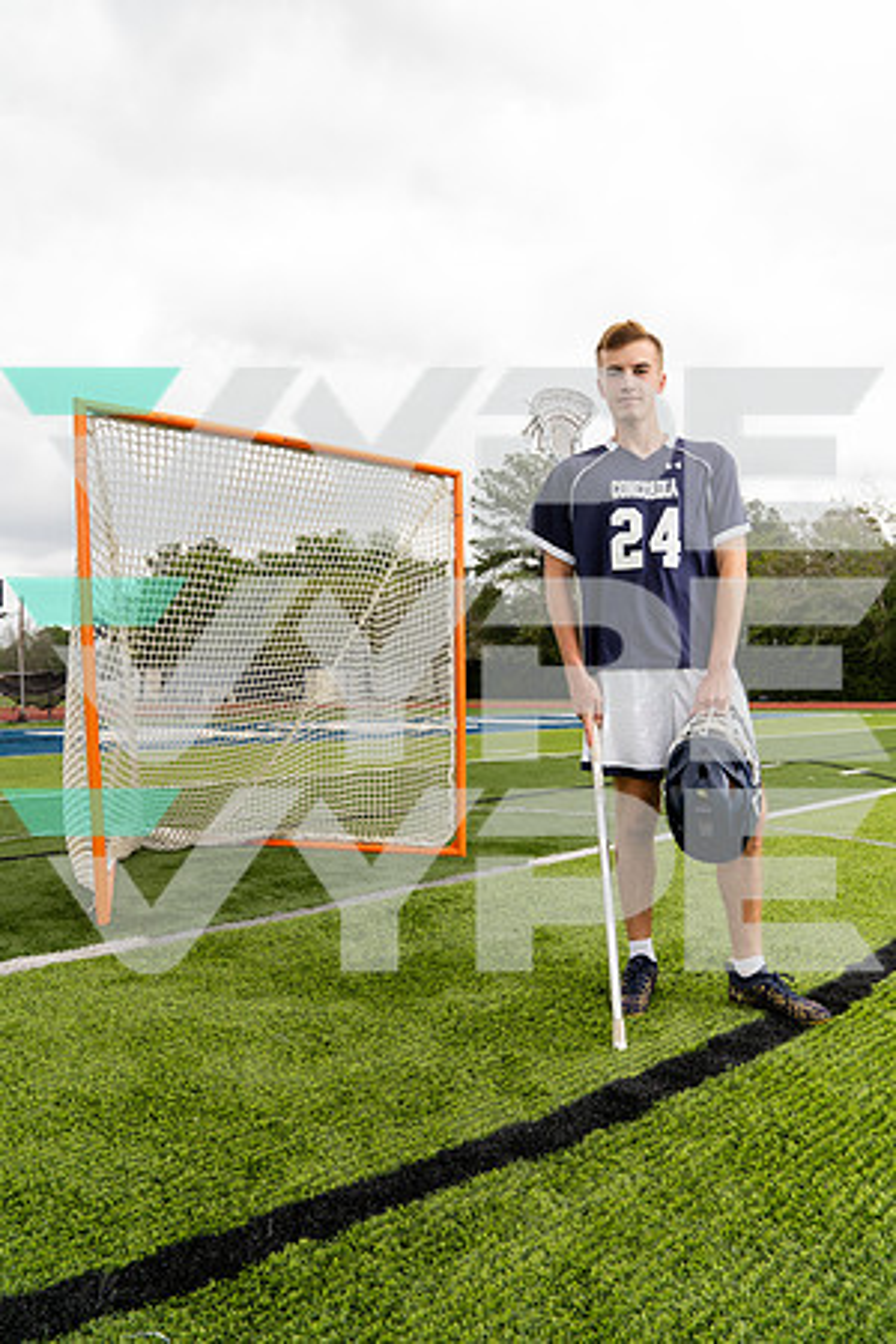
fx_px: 896
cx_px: 448
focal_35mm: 24
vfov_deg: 73.7
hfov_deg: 53.1
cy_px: 672
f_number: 7.1
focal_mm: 24
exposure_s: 1/250
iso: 250
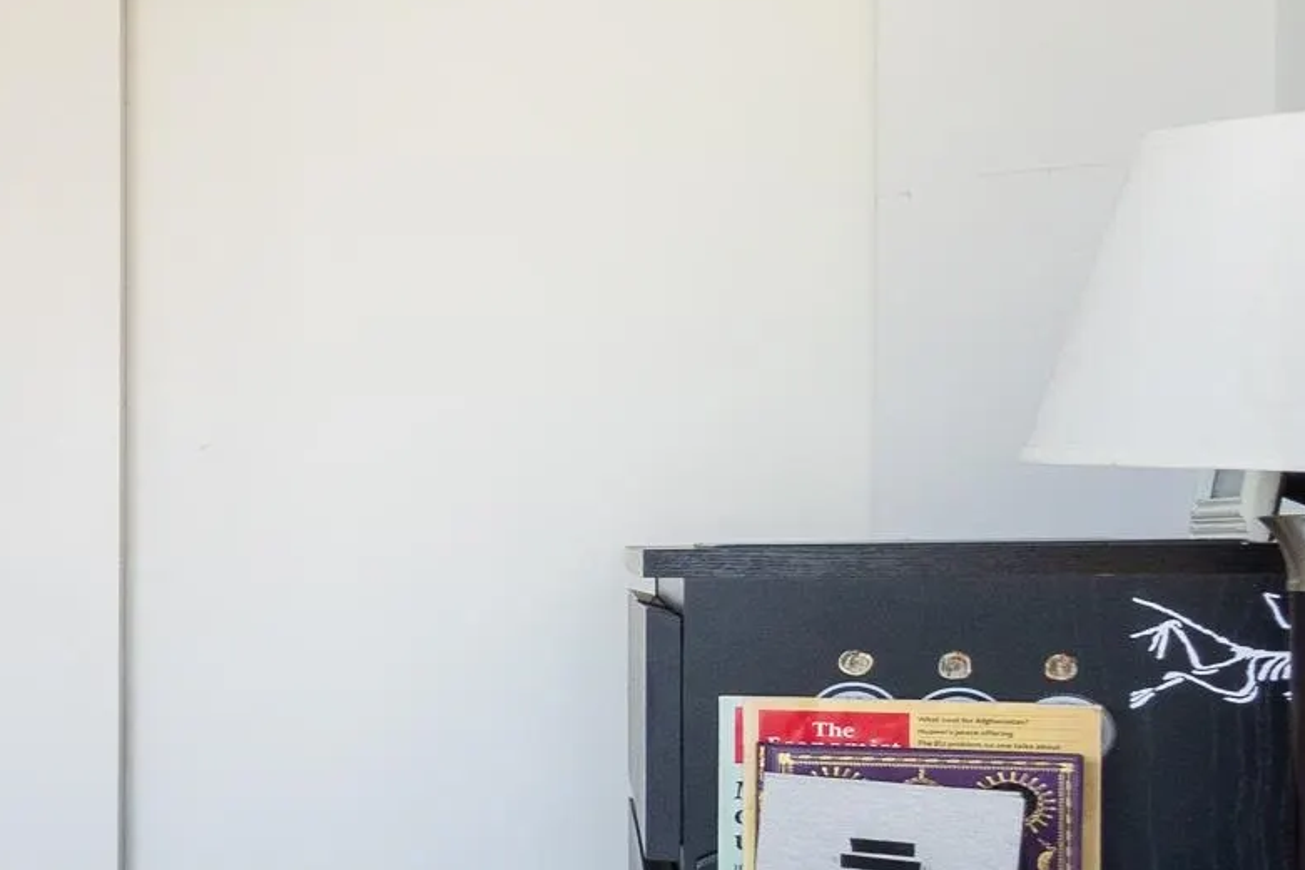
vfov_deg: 22.9
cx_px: -979
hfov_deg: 22.3
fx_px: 2139
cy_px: 610
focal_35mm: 59
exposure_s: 1/10
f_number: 8
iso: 200
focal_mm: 10
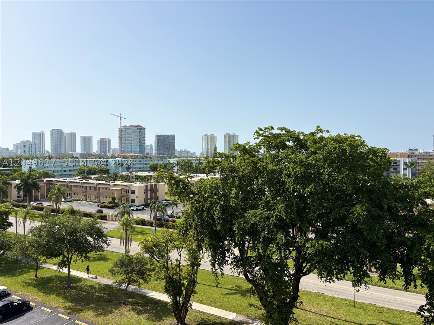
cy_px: 162
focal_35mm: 26
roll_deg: +0.0
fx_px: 326
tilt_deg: -1.0
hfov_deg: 67.3
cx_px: 217
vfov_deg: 53.1
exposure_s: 1/5348
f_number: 1.6
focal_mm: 5.96
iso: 50
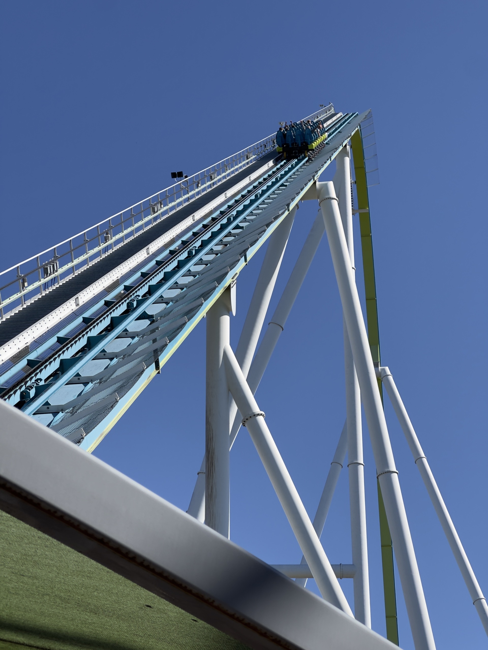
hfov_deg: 19.1
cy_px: 325
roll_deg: -0.3
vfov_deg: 25.3
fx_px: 1447
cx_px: 244
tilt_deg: +27.3
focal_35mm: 77
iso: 32
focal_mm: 9
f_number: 2.8
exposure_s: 1/758
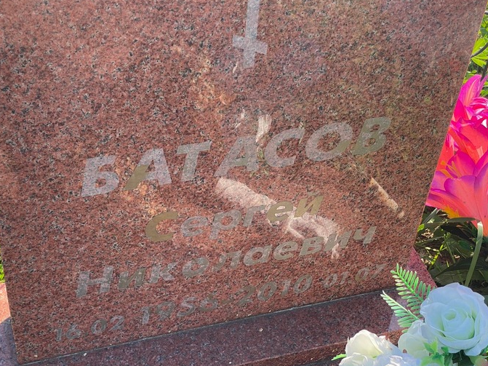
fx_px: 874
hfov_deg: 31.2
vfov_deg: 23.6
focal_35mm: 62
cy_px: 199
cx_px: 259
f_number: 2
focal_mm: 6
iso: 20
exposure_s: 1/322
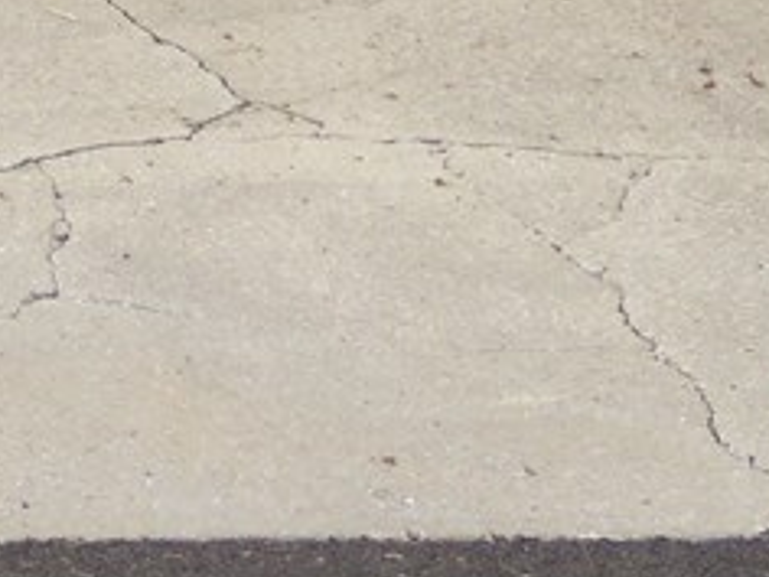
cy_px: -482
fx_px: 3466
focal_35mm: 156
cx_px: -753
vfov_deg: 9.1
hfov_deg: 11.5
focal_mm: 6.4
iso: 80
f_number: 3.6
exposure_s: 1/500
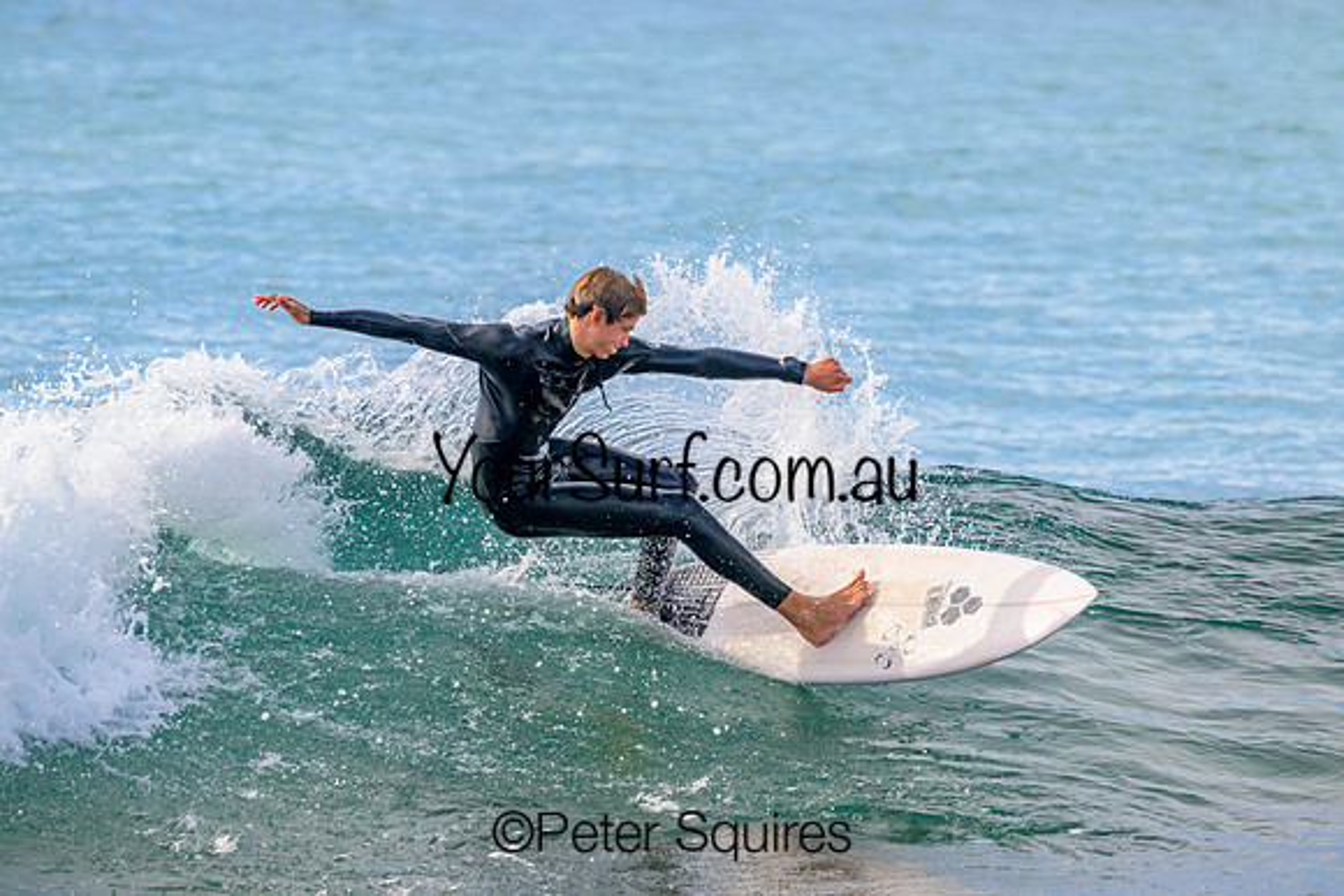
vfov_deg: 2.9
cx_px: 672
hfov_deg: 4.4
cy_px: 448
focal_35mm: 470
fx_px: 17550
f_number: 10
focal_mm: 470
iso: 2000
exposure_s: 1/2000
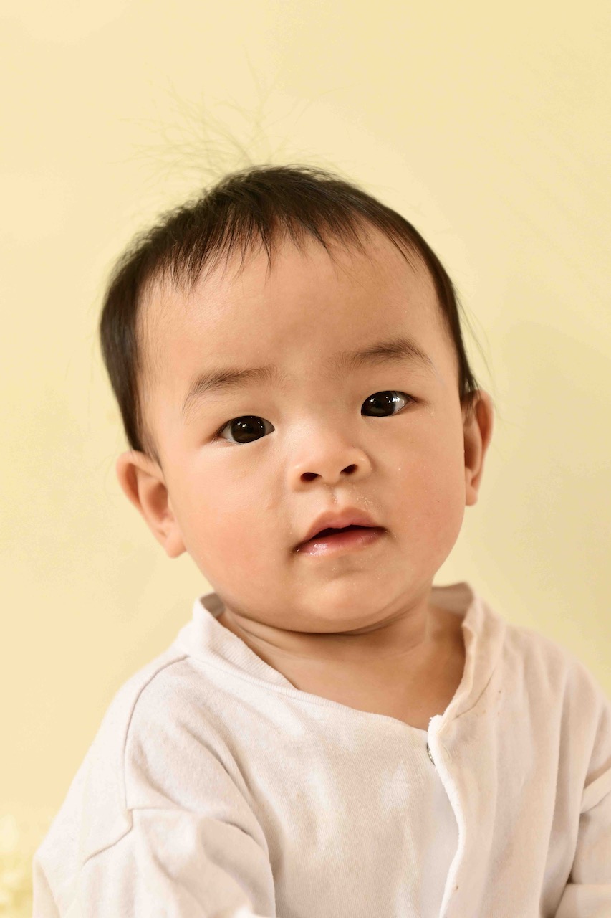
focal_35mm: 84
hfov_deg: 16.3
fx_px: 2139
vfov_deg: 24.2
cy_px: 459
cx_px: 306
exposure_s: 1/100
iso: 800
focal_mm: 70
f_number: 5
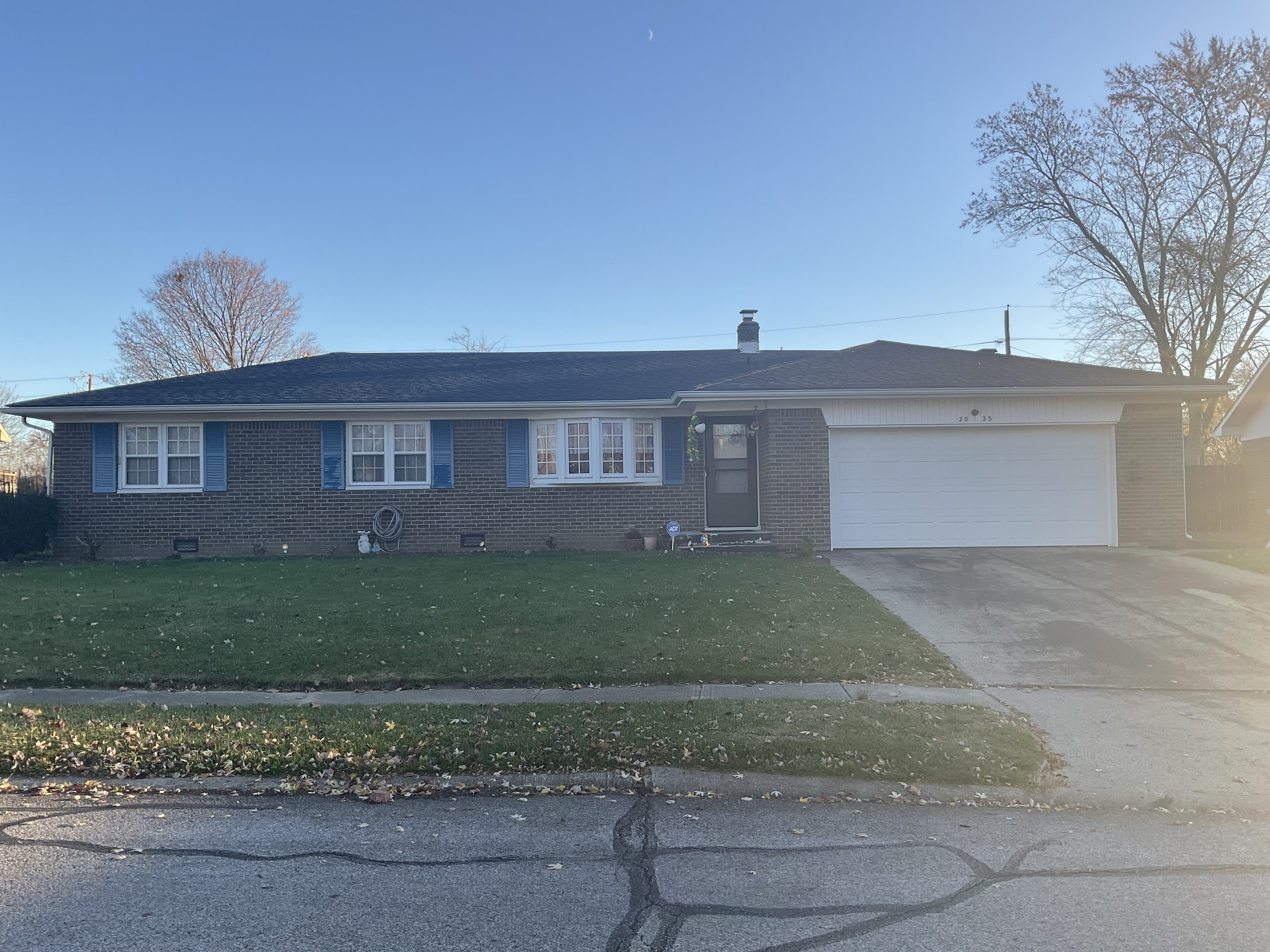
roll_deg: +0.3
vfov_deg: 48.2
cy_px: 476
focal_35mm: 29
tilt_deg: +0.6
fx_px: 1064
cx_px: 635
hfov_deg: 61.7
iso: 16
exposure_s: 1/700
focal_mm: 3
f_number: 1.8
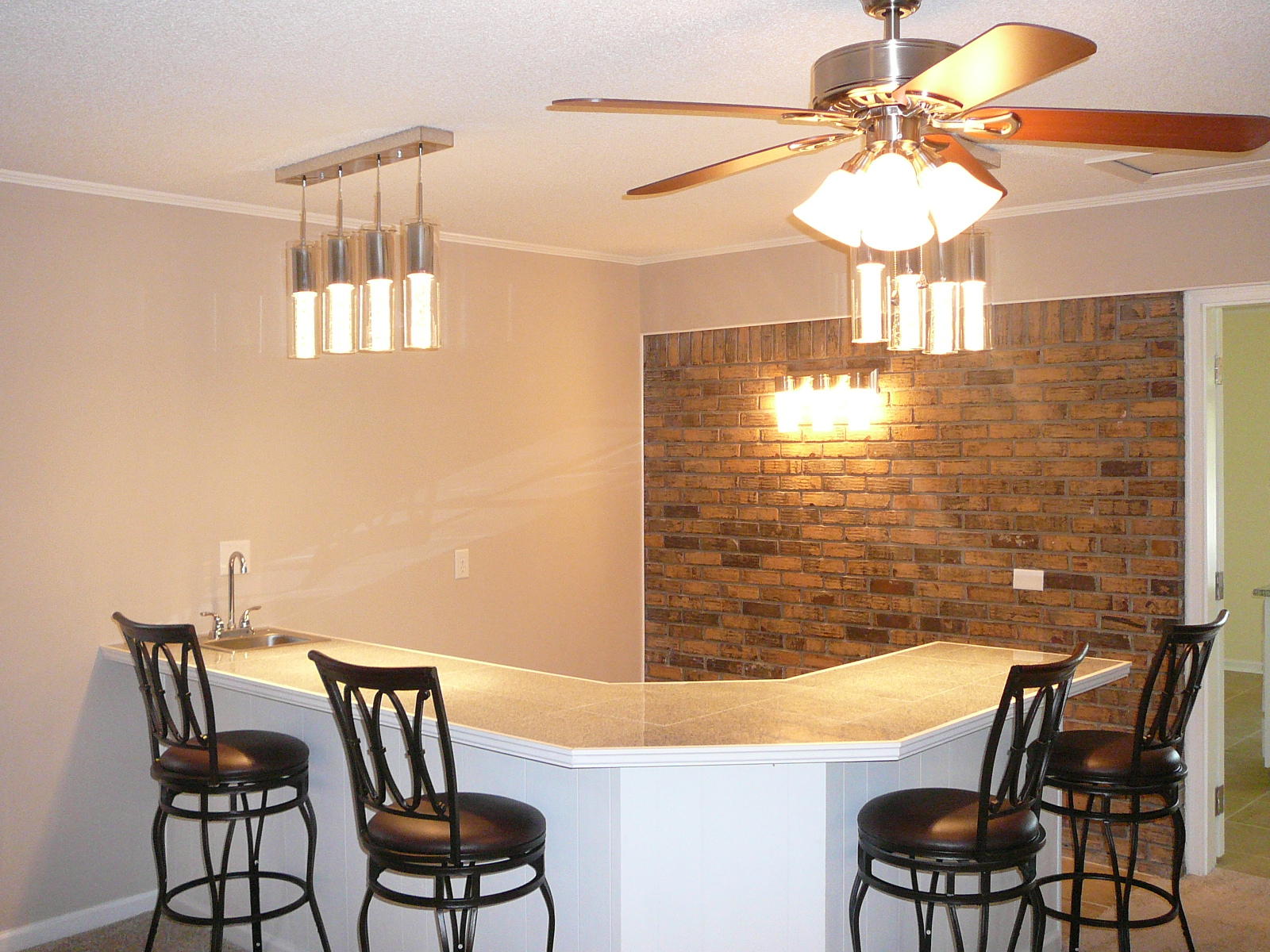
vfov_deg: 40.7
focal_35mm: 35
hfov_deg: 52.6
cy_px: 476
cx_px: 635
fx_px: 1284
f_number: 2.8
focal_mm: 5.2
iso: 250
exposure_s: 1/30
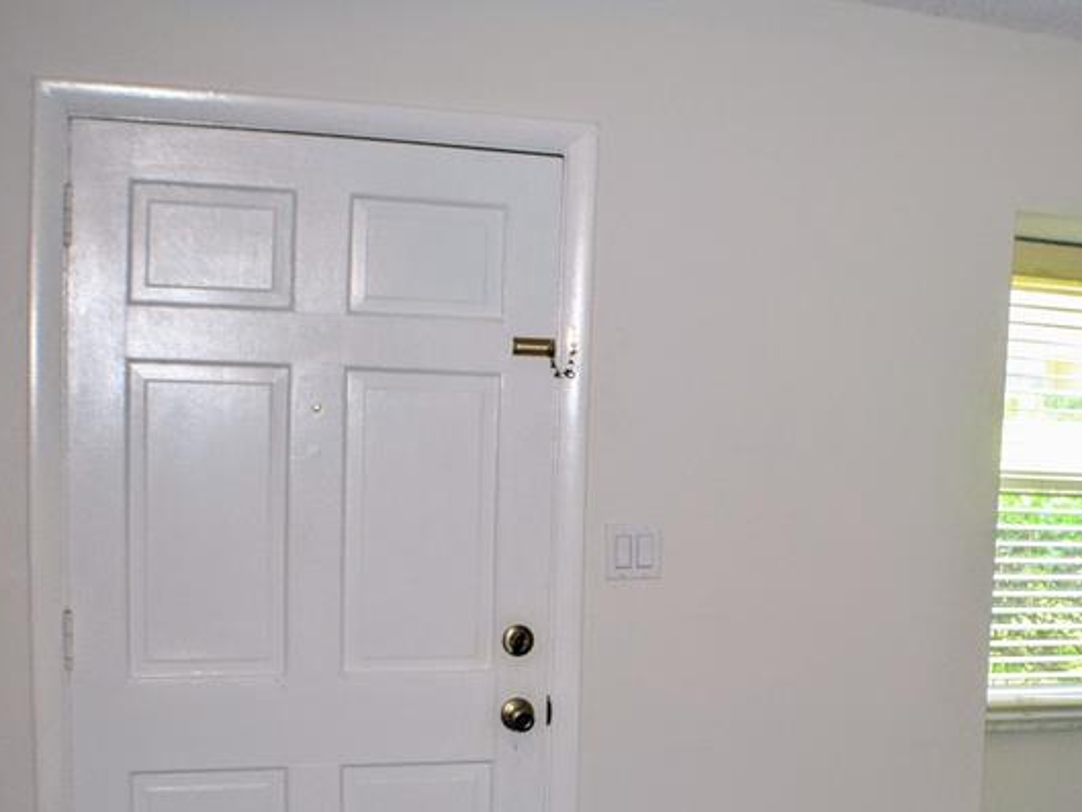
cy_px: 632
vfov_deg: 21.7
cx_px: 861
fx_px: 2095
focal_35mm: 67
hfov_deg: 28.4
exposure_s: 1/60
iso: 1250
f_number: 4
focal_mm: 24
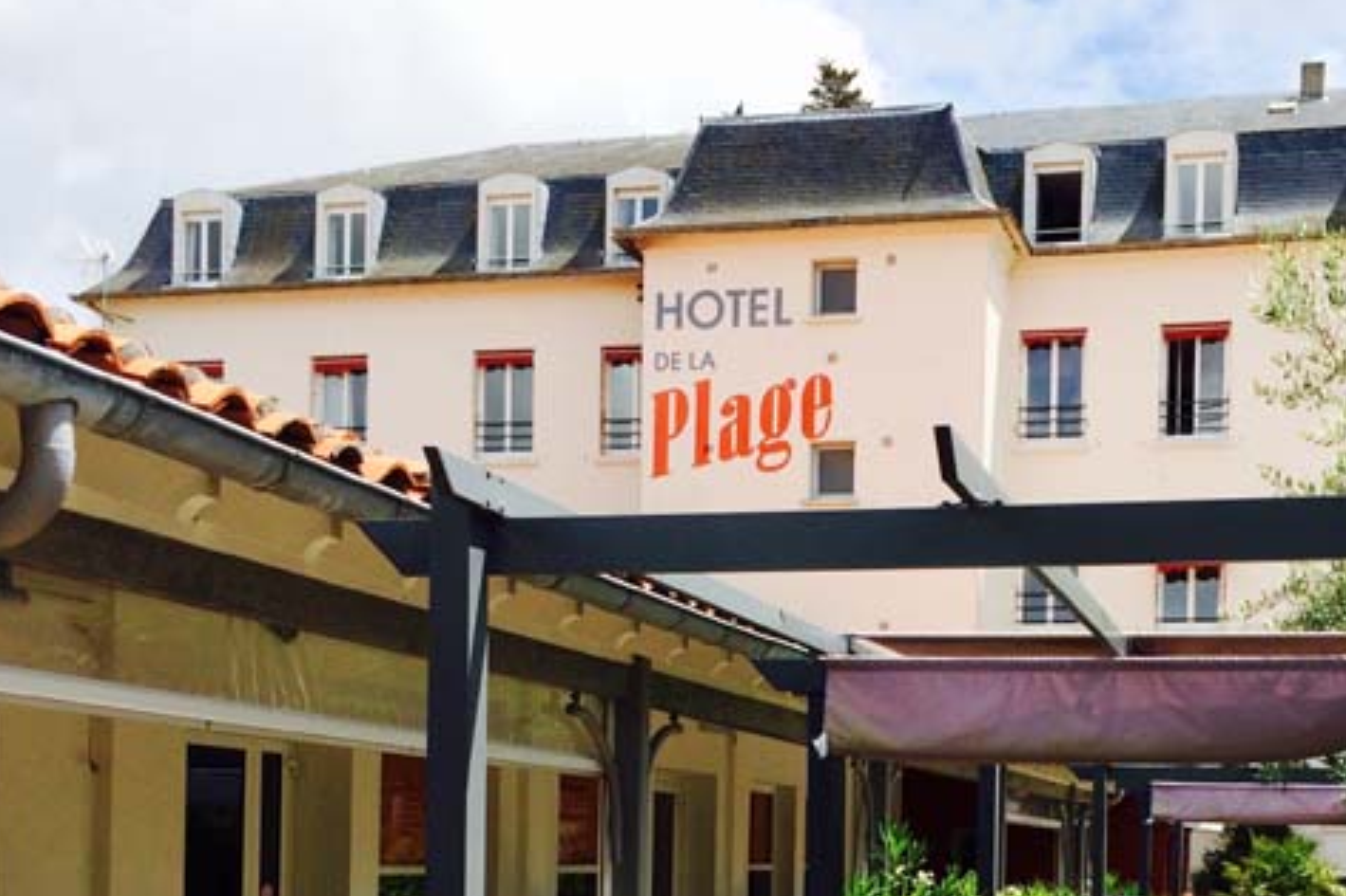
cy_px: 839
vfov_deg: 25.5
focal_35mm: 51
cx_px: 896
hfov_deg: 38.5
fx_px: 1906
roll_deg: -0.1
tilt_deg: +0.1
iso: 32
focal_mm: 4.15
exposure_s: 1/2053
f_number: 2.2
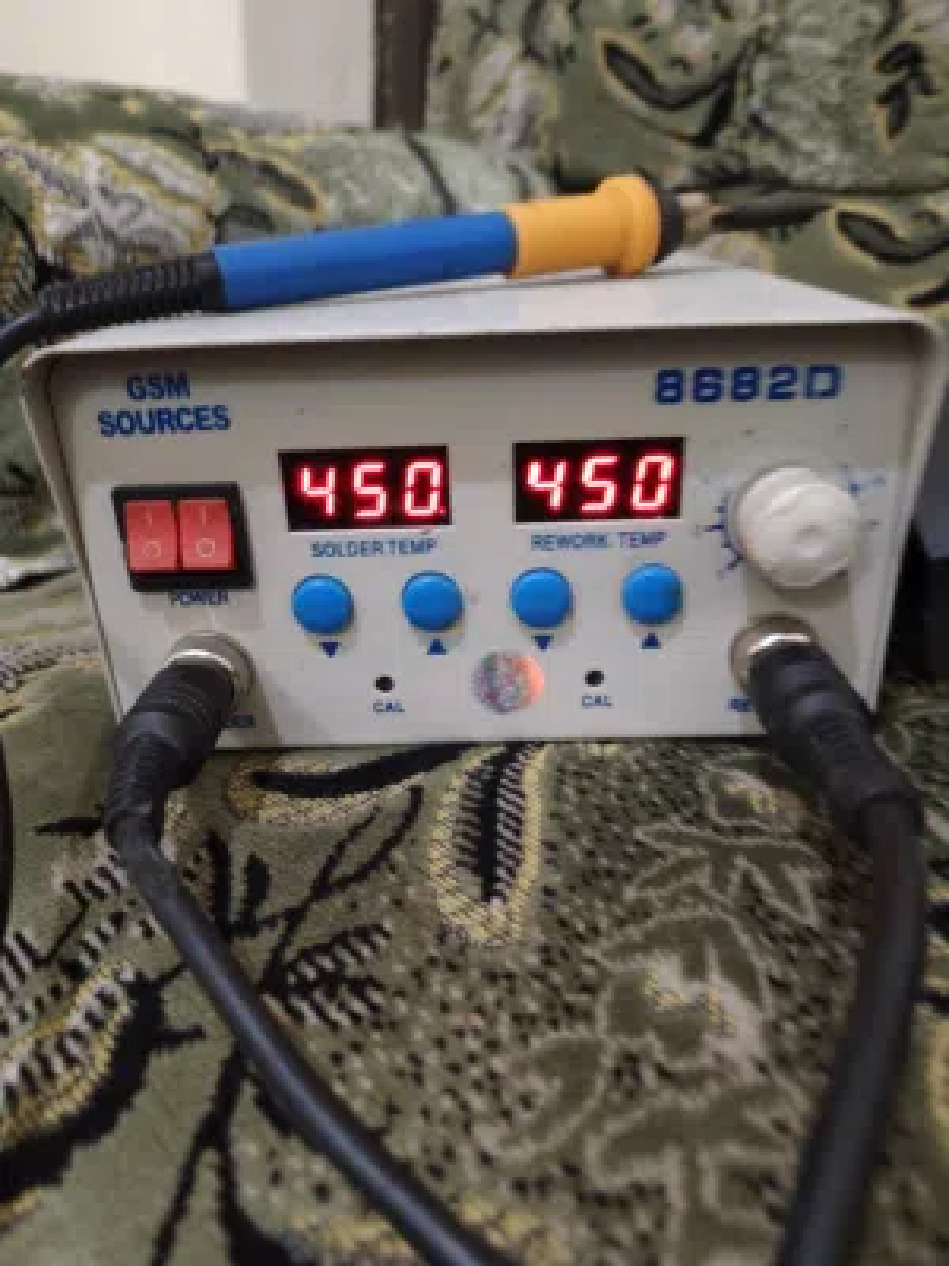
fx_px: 841
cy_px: 633
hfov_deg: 58.9
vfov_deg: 73.9
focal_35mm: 23
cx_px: 474
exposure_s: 1/20
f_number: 1.7
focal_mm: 6.07
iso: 3200
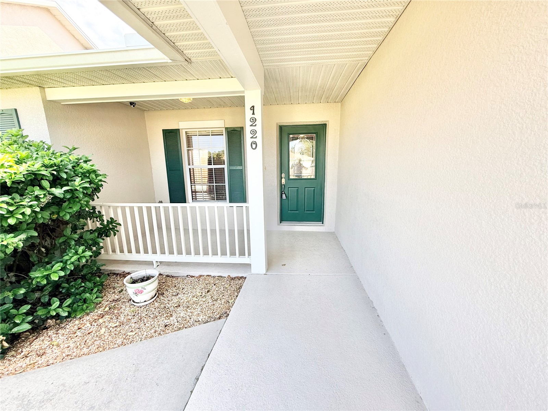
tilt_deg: -11.0
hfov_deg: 102.1
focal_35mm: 14
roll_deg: +0.8
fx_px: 222
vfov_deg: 85.7
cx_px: 274
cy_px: 206
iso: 50
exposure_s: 1/217
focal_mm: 2.22
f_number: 2.2
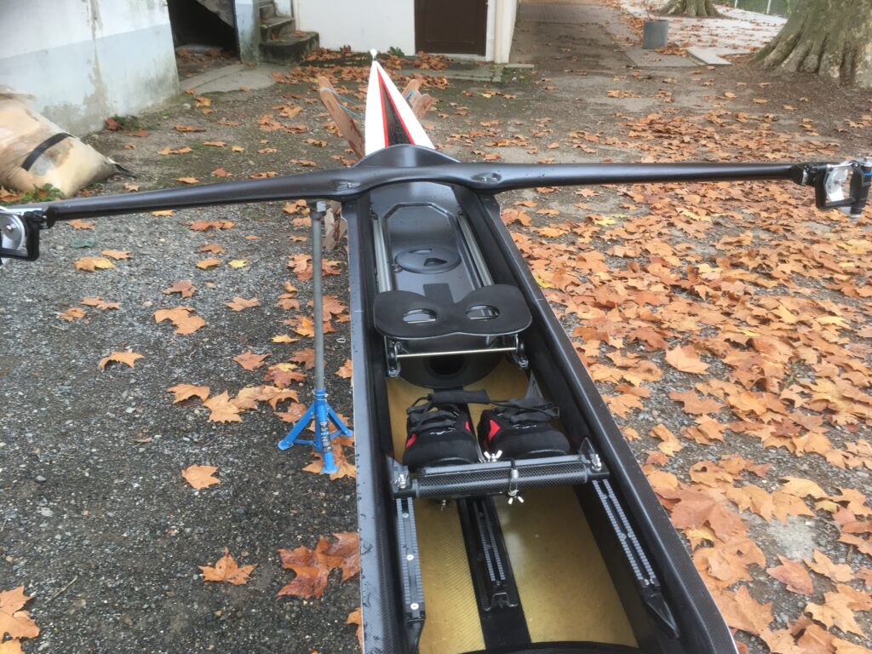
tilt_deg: -27.7
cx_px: 436
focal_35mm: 29
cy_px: 327
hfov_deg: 61.7
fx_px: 731
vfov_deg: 48.2
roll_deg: +0.0
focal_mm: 4.15
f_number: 2.2
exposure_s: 1/100
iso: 40
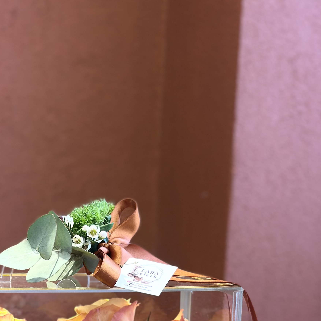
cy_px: 349
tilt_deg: -8.9
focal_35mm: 98
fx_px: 1028
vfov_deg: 17.2
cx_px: 56
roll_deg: -1.0
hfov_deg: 17.6
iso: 100
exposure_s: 1/121
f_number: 1.78
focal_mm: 6.86
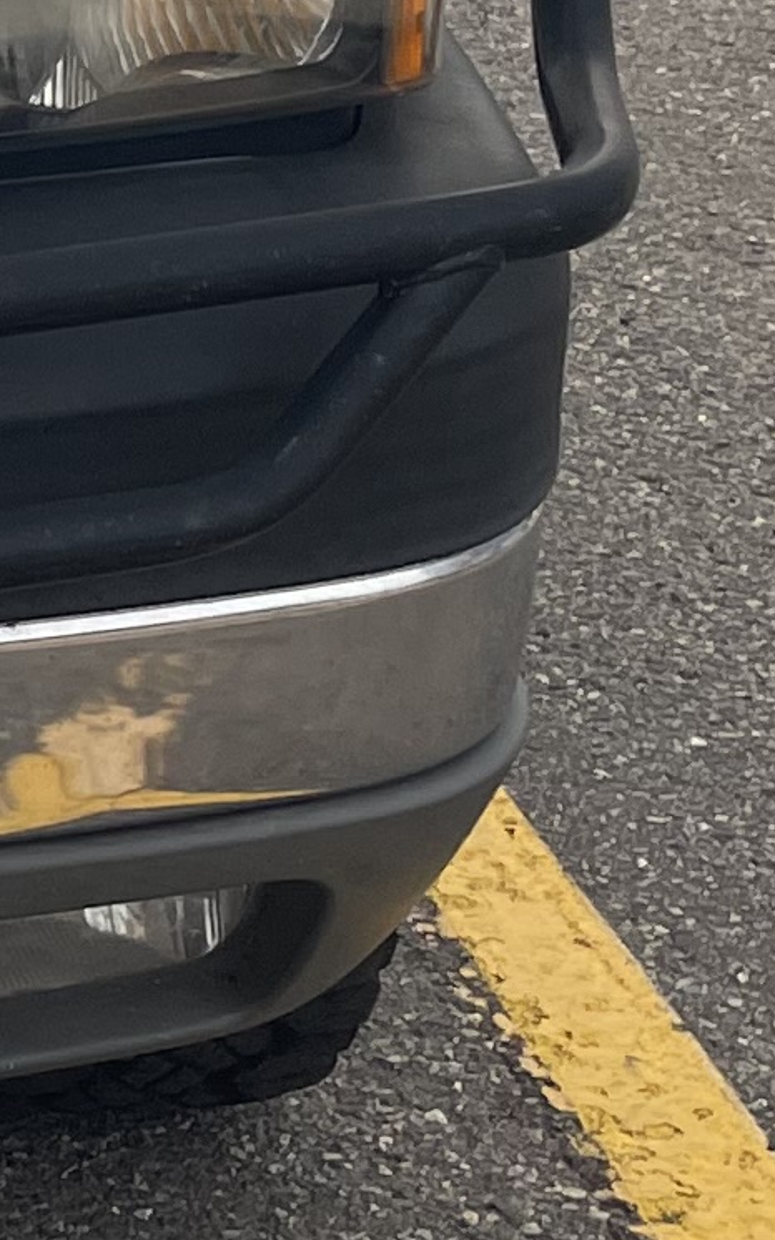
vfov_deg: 13.8
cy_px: -101
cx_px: -1251
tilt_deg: -13.4
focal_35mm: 149
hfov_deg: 8.0
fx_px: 5037
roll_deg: +1.5
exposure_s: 1/235
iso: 32
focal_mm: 4.2
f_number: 1.6
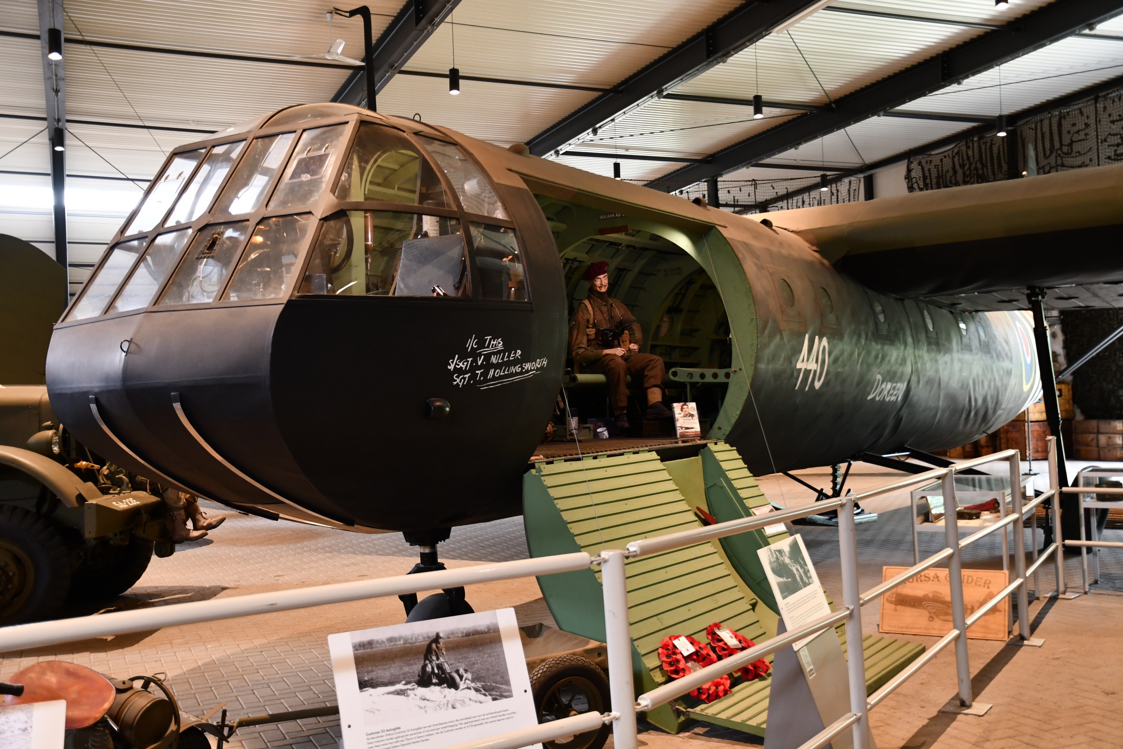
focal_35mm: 36
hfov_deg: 53.1
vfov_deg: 36.9
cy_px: 374
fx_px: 1123
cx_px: 562
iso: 1000
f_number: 3
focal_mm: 24
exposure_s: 1/25
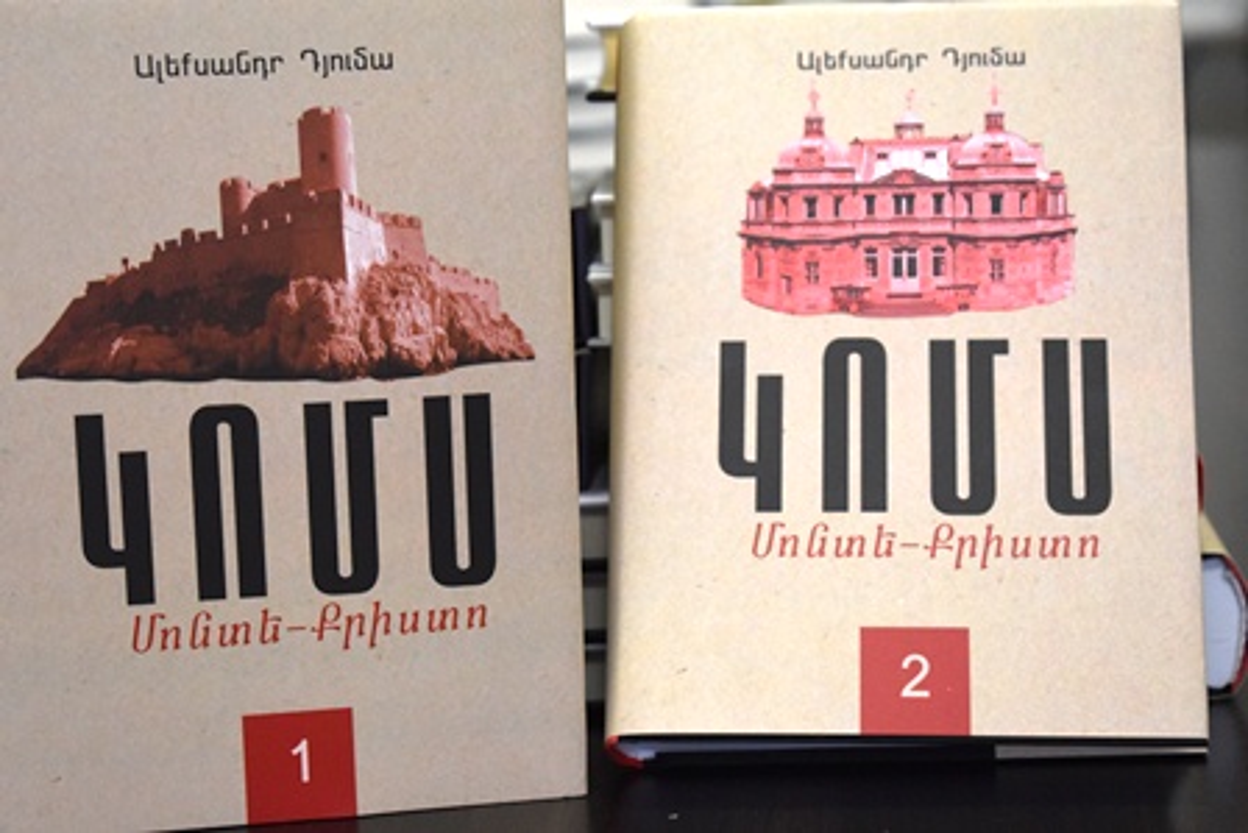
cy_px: 416
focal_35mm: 82
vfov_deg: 16.6
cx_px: 624
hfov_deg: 24.6
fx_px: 2861
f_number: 5.6
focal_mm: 55
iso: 1600
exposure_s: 1/125
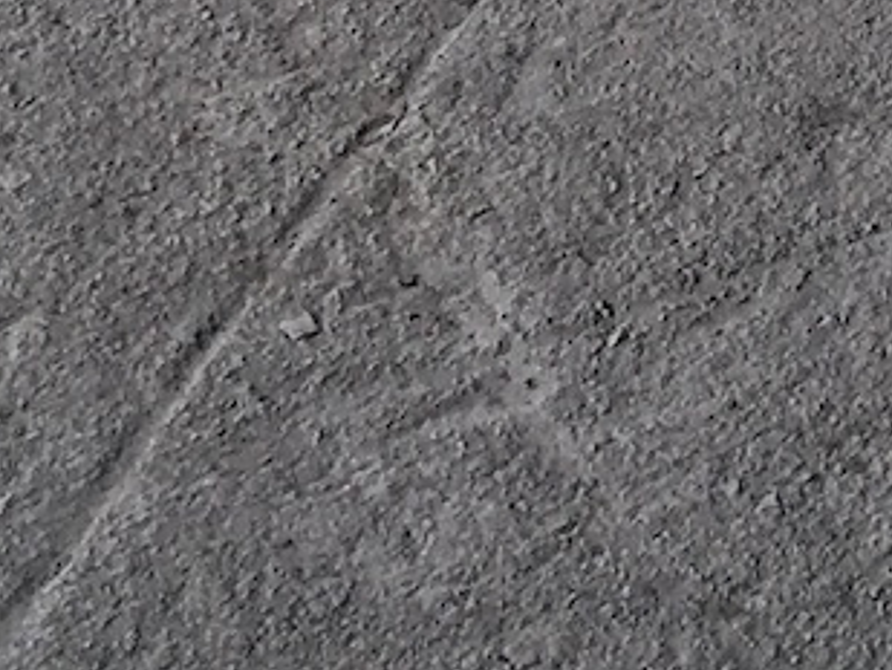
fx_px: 4949
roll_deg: +0.0
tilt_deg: -15.4
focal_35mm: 192
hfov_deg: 9.5
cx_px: 1885
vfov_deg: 7.0
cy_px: -1248
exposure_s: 1/120
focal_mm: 4.15
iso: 25
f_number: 2.2
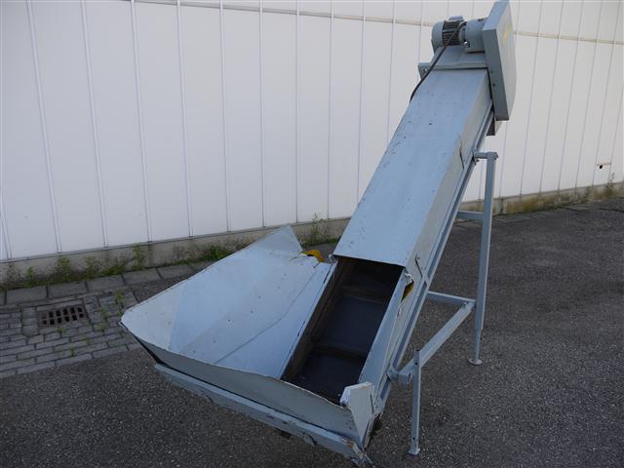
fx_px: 505
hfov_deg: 63.4
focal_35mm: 28
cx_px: 312
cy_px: 234
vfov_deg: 49.7
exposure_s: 1/250
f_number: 5
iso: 100
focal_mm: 14
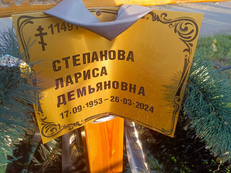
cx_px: 116
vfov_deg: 54.9
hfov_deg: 69.4
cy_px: 86
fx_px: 167
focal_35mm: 25
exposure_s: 1/145
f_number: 1.69
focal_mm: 4.76
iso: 101
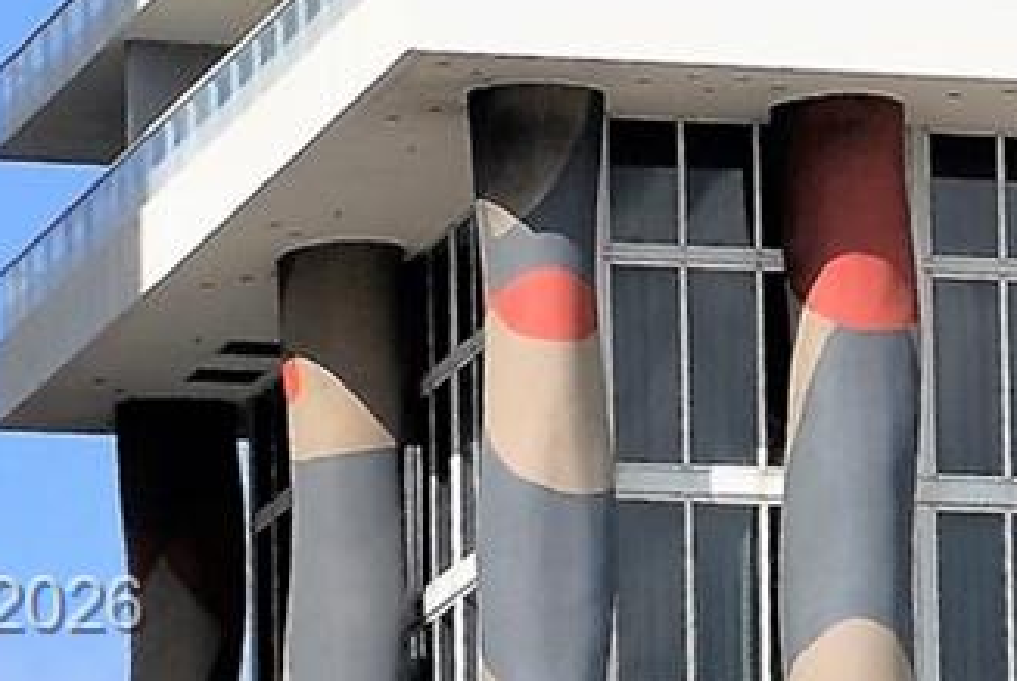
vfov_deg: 3.0
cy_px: 609
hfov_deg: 4.5
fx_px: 12871
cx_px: 1664
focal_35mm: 455
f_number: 5.6
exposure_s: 1/500
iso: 100
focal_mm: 62
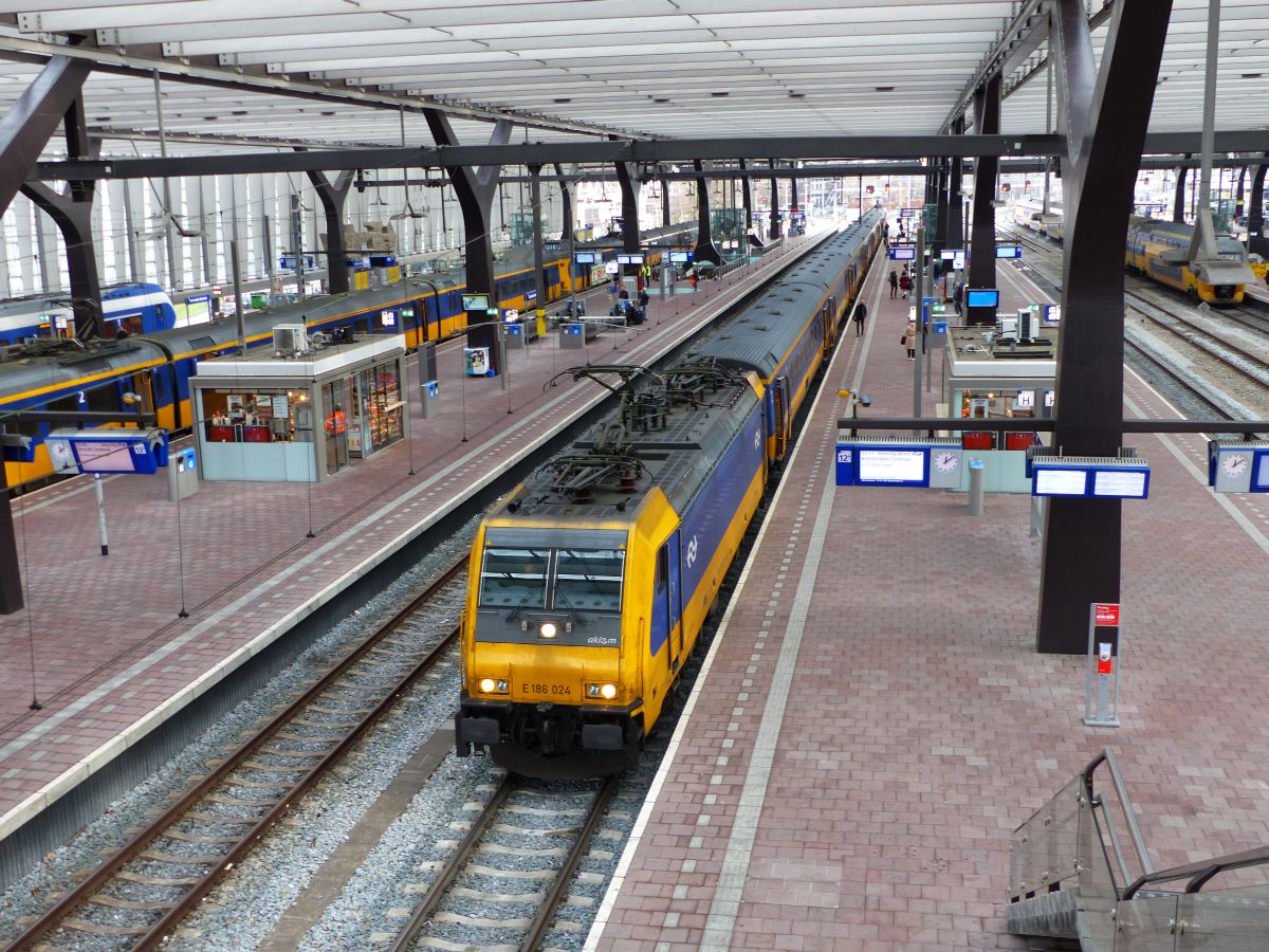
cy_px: 476
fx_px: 1393
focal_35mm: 38
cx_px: 634
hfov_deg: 49.0
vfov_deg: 37.7
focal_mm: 6.8
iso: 125
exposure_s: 1/60
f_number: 2.8
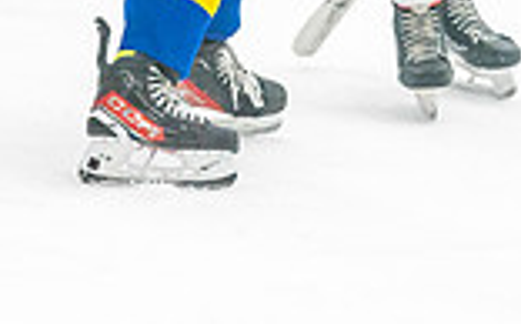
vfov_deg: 3.8
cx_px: -424
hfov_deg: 6.0
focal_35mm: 345
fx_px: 4892
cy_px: -296
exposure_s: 1/1250
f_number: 2.8
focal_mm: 91
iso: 3200
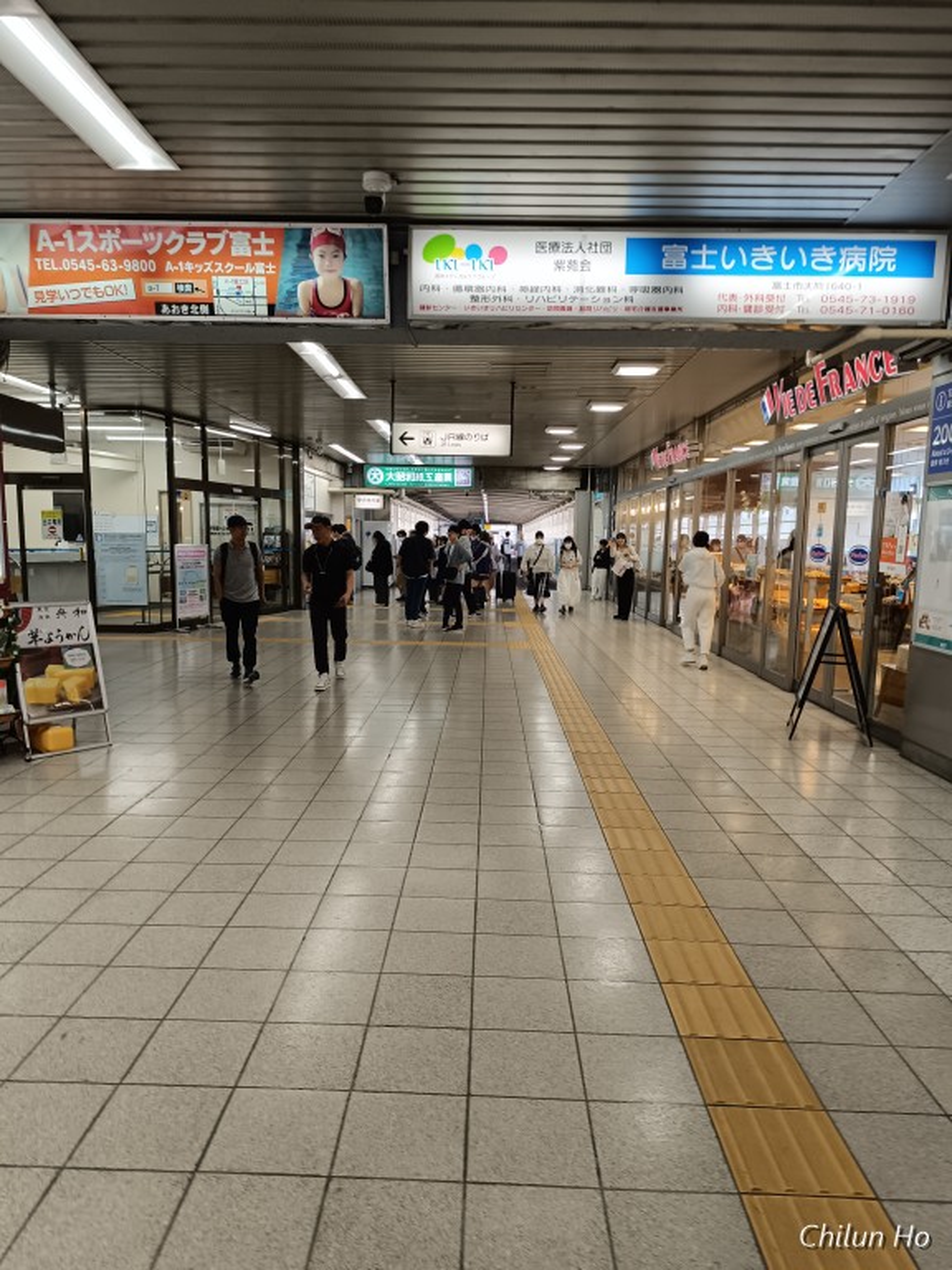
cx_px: 476
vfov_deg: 71.6
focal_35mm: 24
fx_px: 880
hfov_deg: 56.8
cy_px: 635
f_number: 1.65
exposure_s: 1/100
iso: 372
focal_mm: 6.14
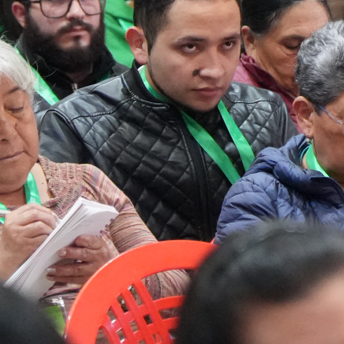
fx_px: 6530
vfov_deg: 3.0
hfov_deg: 3.0
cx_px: 484
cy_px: -132
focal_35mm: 581
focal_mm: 105
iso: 5000
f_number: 4
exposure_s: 1/200
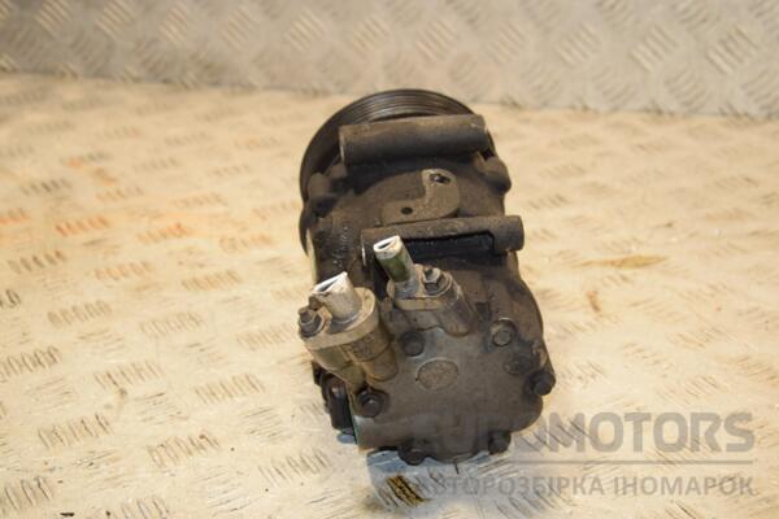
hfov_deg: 29.9
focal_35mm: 68
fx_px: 1461
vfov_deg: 20.2
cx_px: 390
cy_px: 260
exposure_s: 1/200
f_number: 7.1
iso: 800
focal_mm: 45
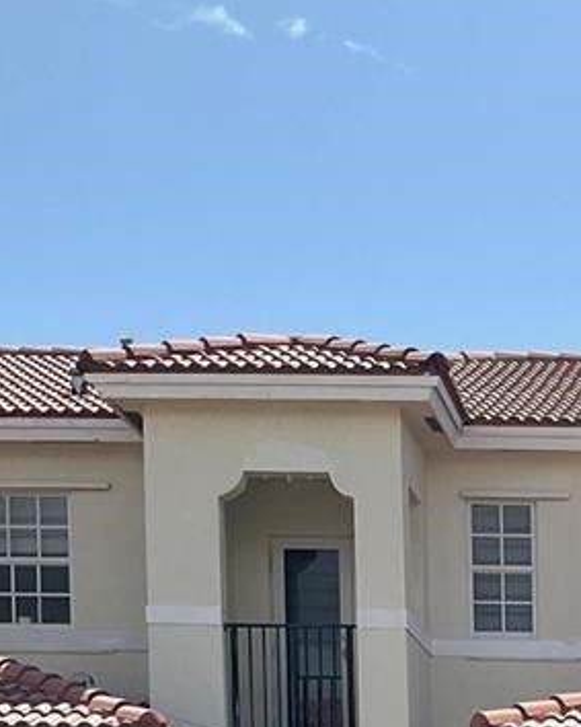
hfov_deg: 15.1
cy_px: 1148
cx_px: 819
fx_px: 2064
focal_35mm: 96
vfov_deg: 17.5
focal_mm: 3
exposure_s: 1/2227
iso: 16
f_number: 1.8
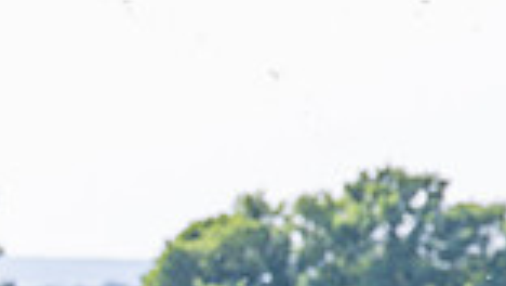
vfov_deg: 2.6
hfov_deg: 4.5
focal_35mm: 475
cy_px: 582
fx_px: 6377
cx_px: -391
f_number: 4
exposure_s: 1/1600
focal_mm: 70
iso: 320
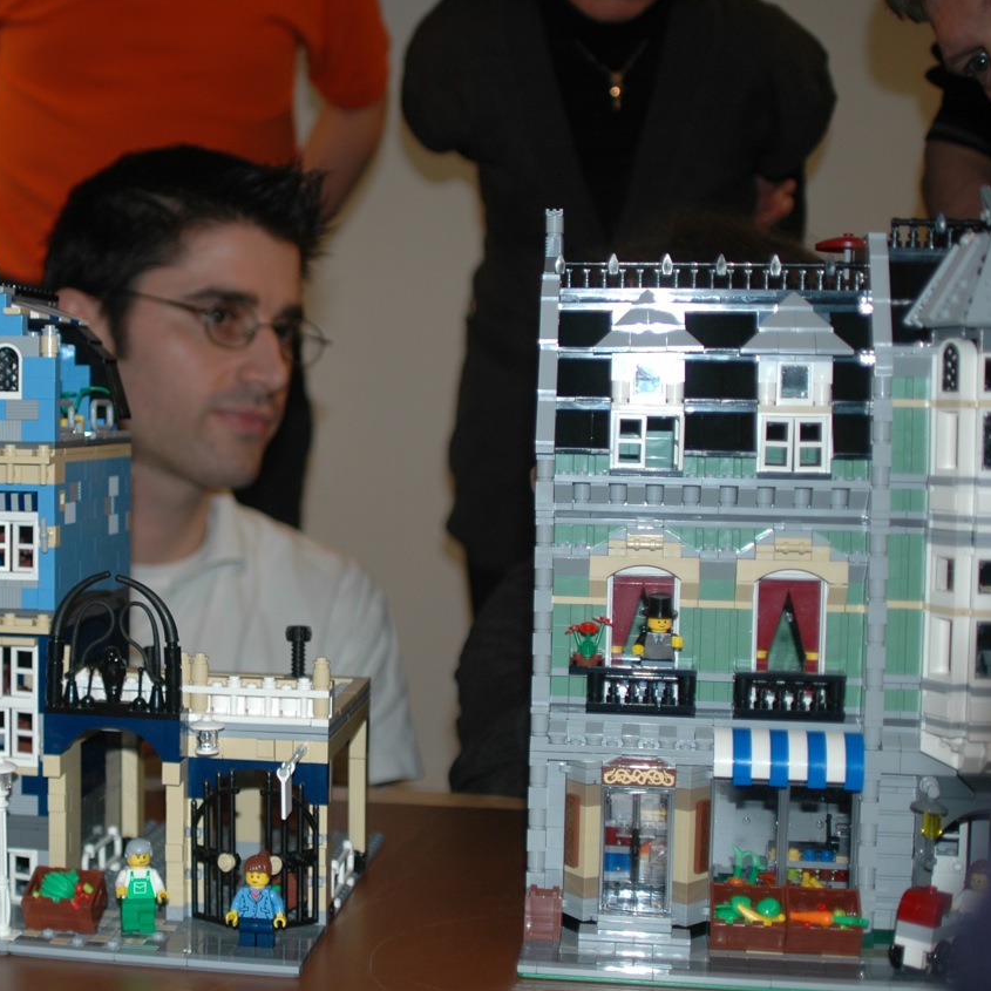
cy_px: 497
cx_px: 292
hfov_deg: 31.3
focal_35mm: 54
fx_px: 1749
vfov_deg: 31.6
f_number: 2.8
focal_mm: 28
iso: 200
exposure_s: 1/60
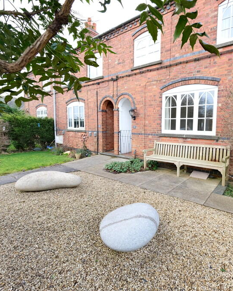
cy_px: 146
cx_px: 155
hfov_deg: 74.6
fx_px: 146
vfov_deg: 89.6
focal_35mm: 17
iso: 160
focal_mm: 8
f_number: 4.5
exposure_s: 1/90
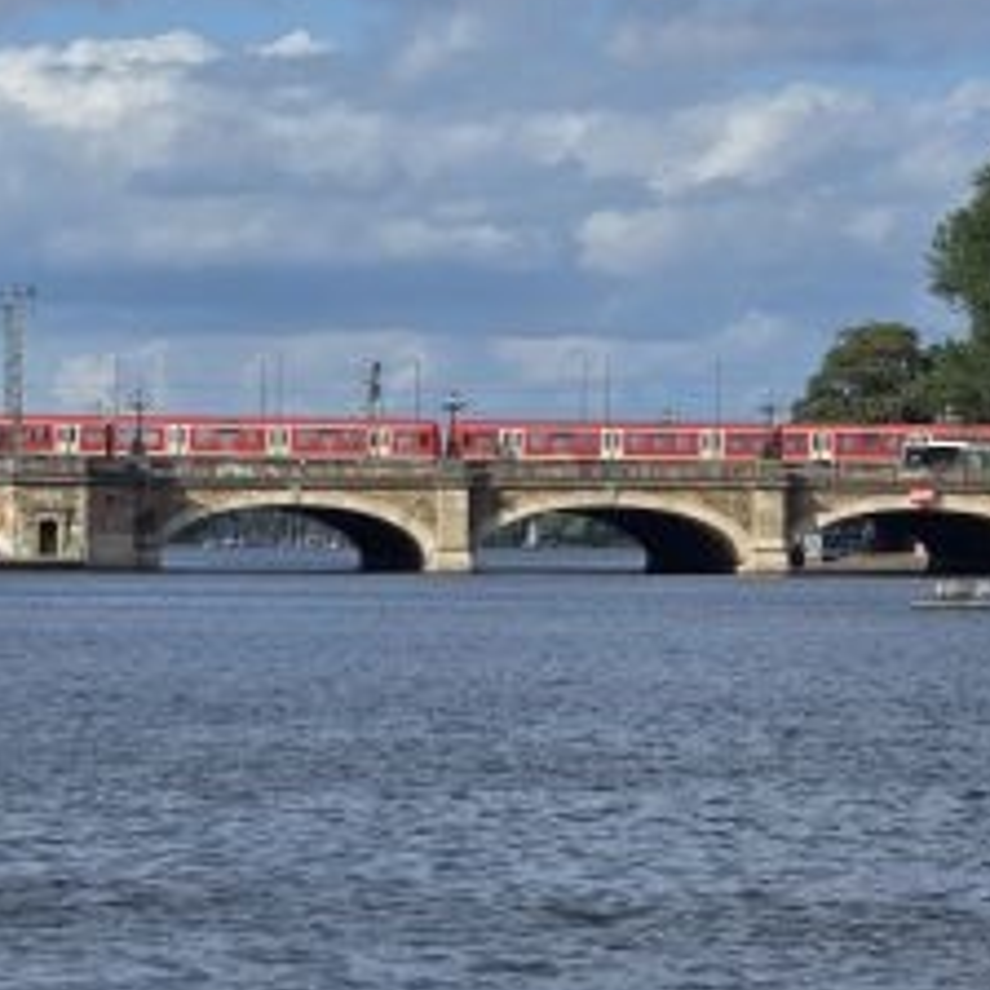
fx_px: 7345
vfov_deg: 7.7
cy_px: 475
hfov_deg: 7.7
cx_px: 354
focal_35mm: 227
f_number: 3.4
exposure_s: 1/1628
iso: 64
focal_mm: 18.6
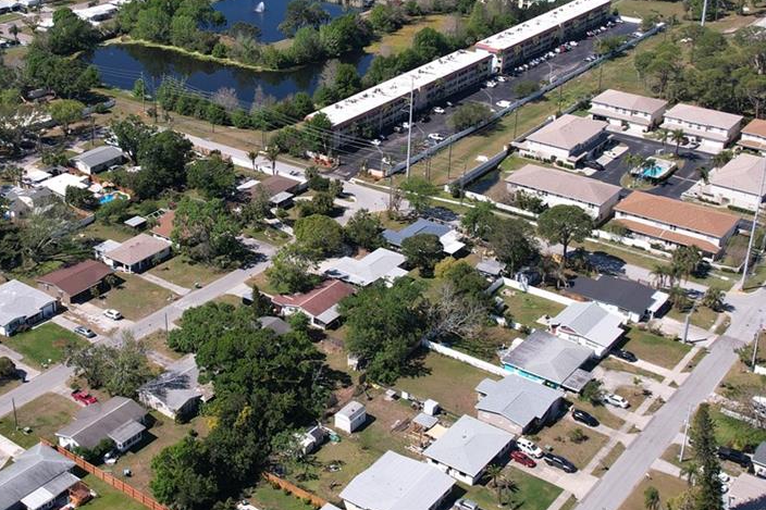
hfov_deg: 39.1
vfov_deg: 26.8
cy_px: 156
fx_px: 1064
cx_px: 244
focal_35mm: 50
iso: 100
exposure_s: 1/500
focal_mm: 8.38
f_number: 2.8
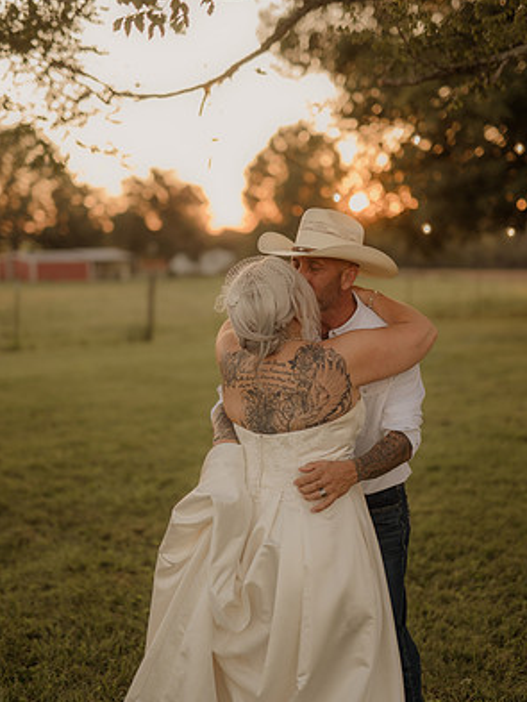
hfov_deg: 26.6
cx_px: 266
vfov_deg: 34.9
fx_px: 1116
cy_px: 361
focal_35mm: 55
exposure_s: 1/400
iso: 200
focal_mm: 50
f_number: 2.8
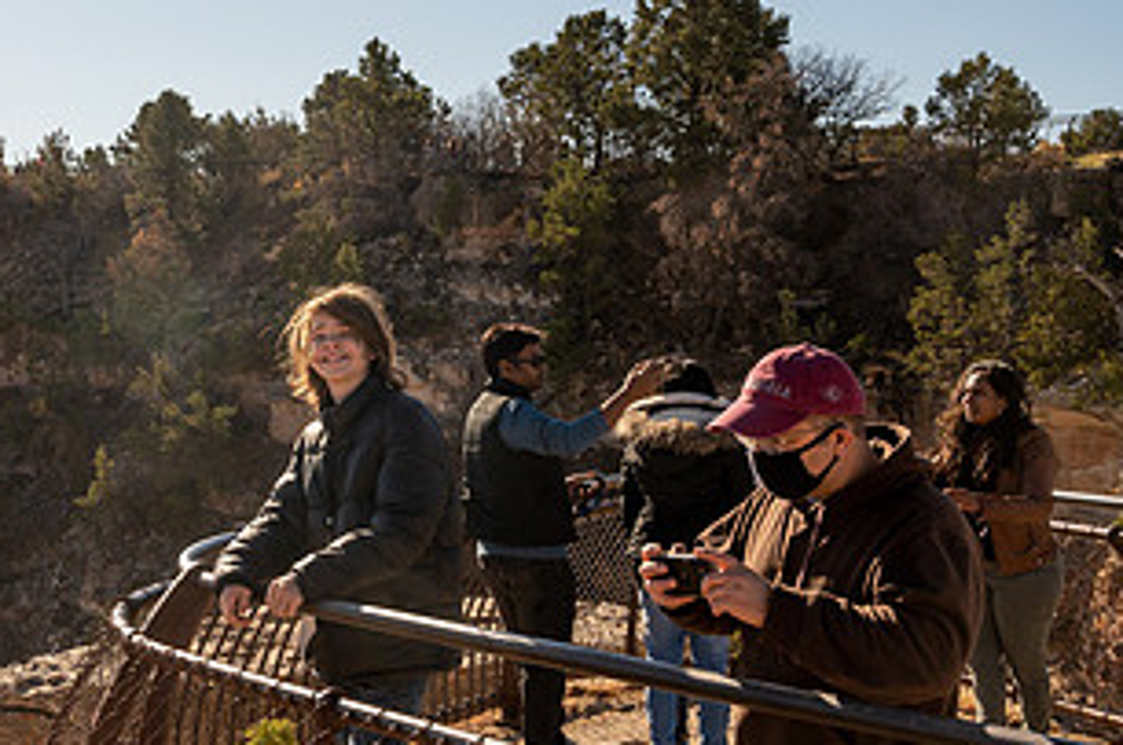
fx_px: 1744
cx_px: 209
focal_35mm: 56
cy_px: 374
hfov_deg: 34.5
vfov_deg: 24.1
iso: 400
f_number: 8
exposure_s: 1/1000
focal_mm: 29.5
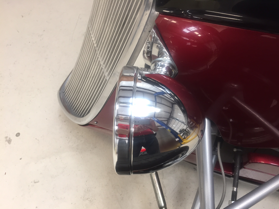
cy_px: 104
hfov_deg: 61.7
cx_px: 140
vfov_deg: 48.2
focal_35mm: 29
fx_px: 234
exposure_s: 1/30
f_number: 2.2
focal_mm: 4.15
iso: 32
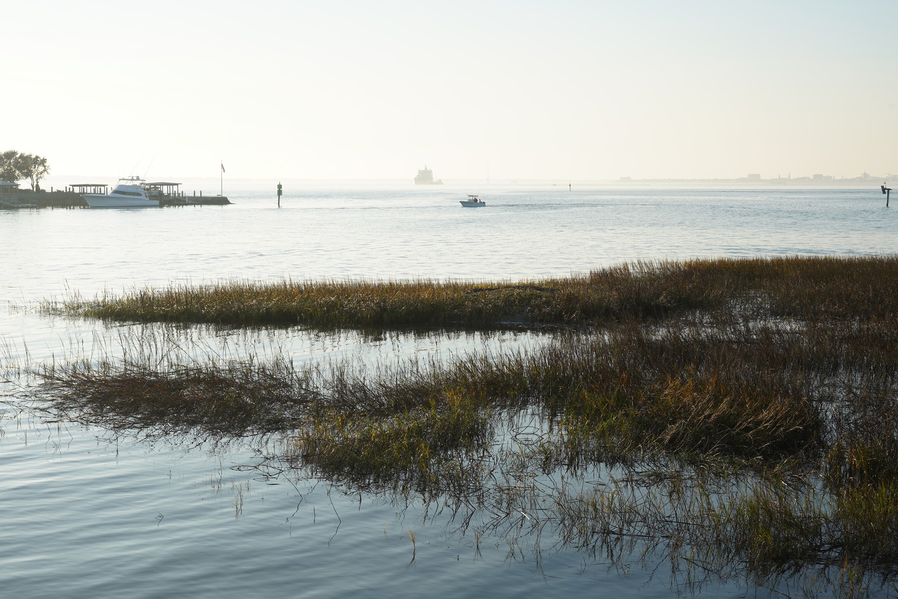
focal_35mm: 60
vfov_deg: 22.6
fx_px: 1497
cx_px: 449
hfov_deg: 33.4
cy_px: 300
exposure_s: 1/100
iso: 100
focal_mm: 60
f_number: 13
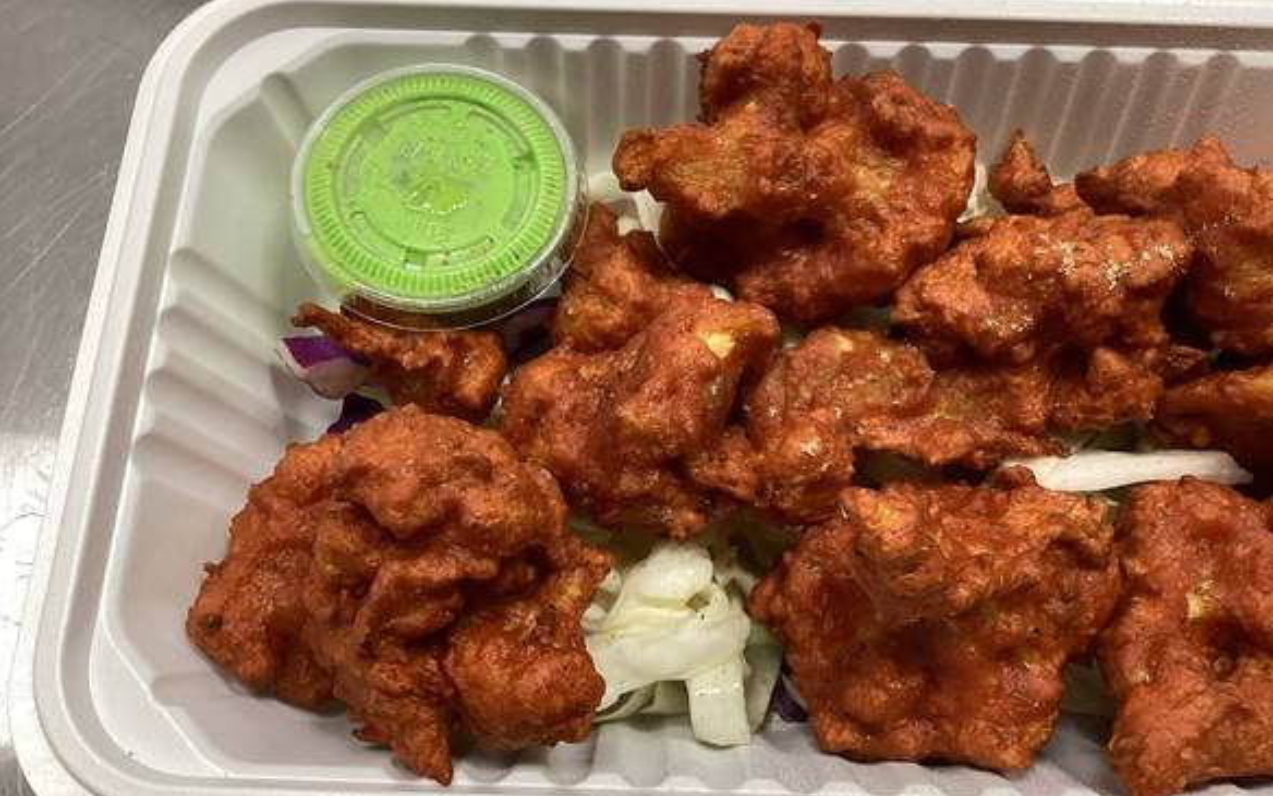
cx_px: 636
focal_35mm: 33
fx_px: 1145
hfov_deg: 58.1
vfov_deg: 38.3
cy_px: 410
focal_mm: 3.3
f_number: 2.4
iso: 100
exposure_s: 1/60
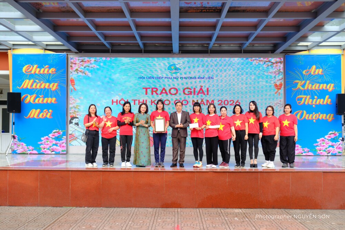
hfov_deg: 53.1
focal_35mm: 36
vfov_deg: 36.9
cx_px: 172
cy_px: 115
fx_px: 345
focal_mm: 24.2
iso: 250
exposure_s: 1/160
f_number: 4
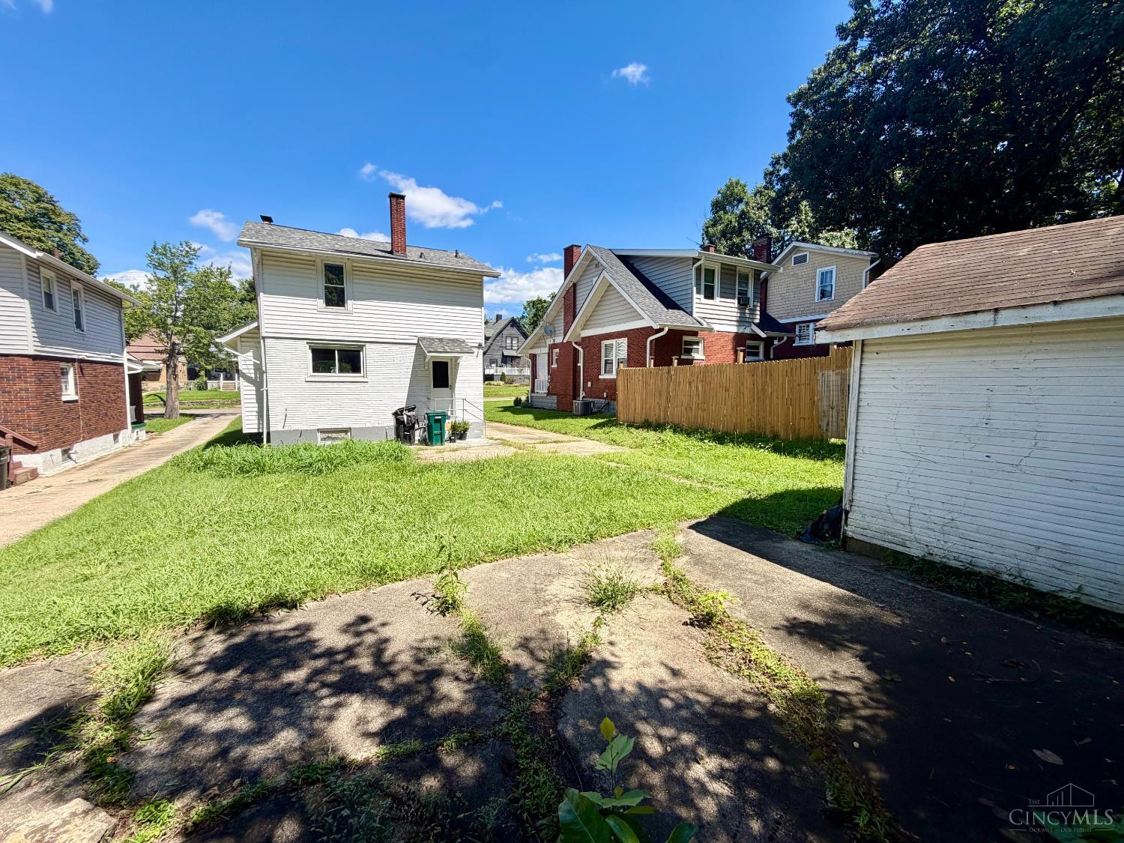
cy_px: 422
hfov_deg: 102.1
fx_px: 455
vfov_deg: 85.7
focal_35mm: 14
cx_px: 562
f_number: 2.2
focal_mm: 2.22
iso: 32
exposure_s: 1/770
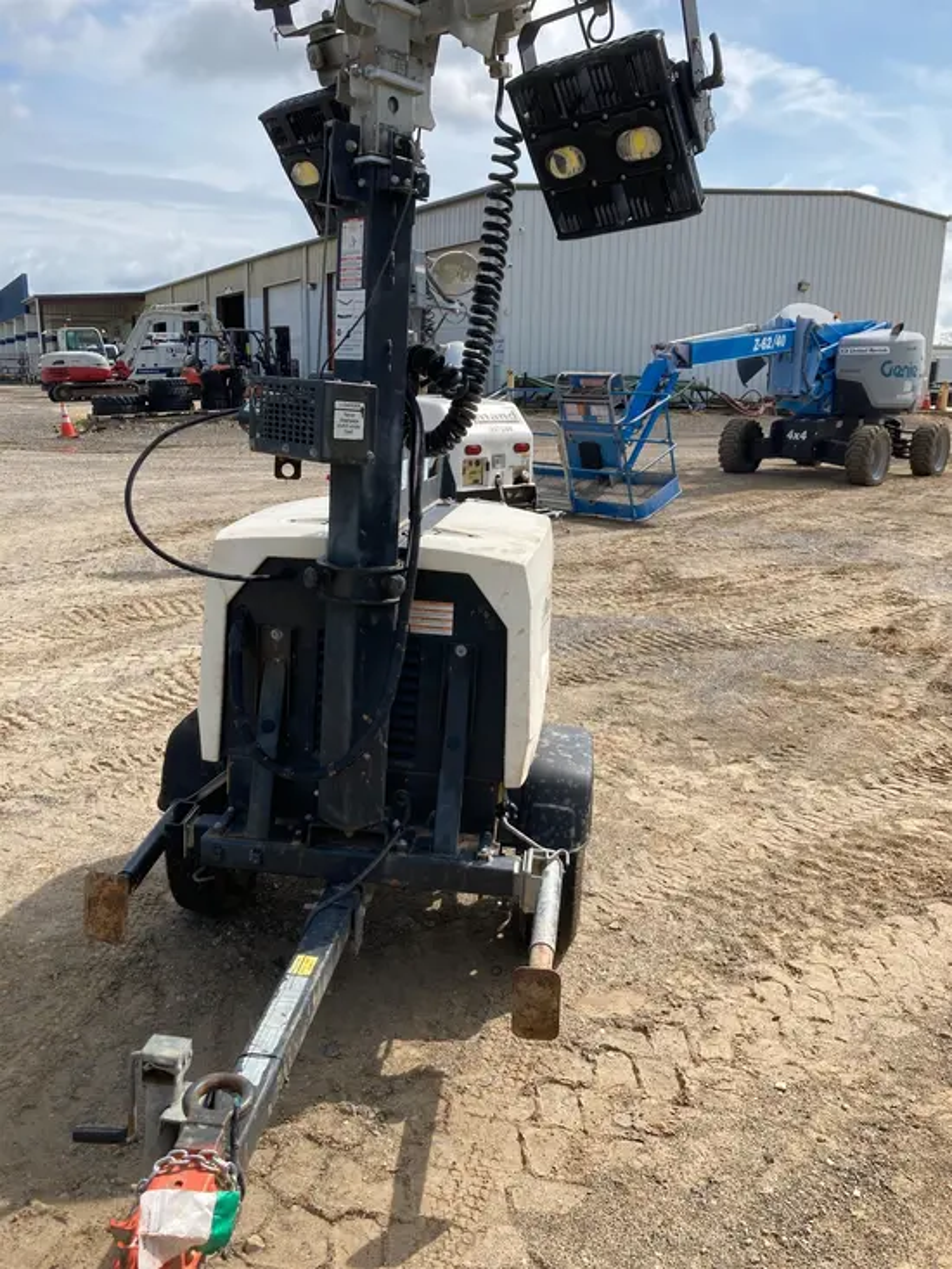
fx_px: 1026
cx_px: 476
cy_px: 634
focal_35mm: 28
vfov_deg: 63.4
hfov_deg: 49.8
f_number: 1.8
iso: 20
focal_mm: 3.99
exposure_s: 1/1621
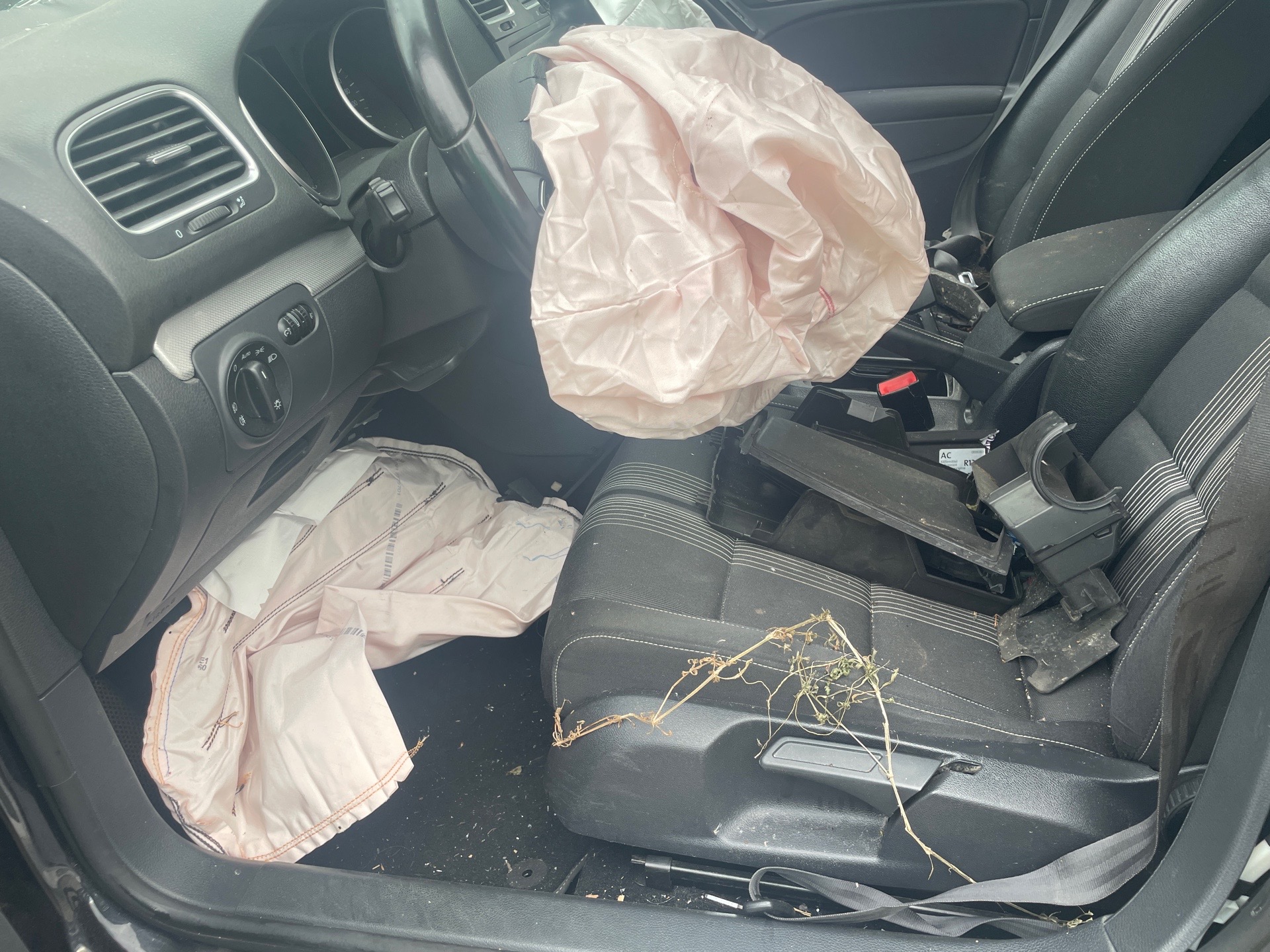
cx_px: 635
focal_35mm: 26
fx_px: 954
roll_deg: +3.5
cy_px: 476
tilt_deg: -36.0
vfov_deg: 53.1
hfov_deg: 67.3
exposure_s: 1/121
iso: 32
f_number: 1.6
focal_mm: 4.2
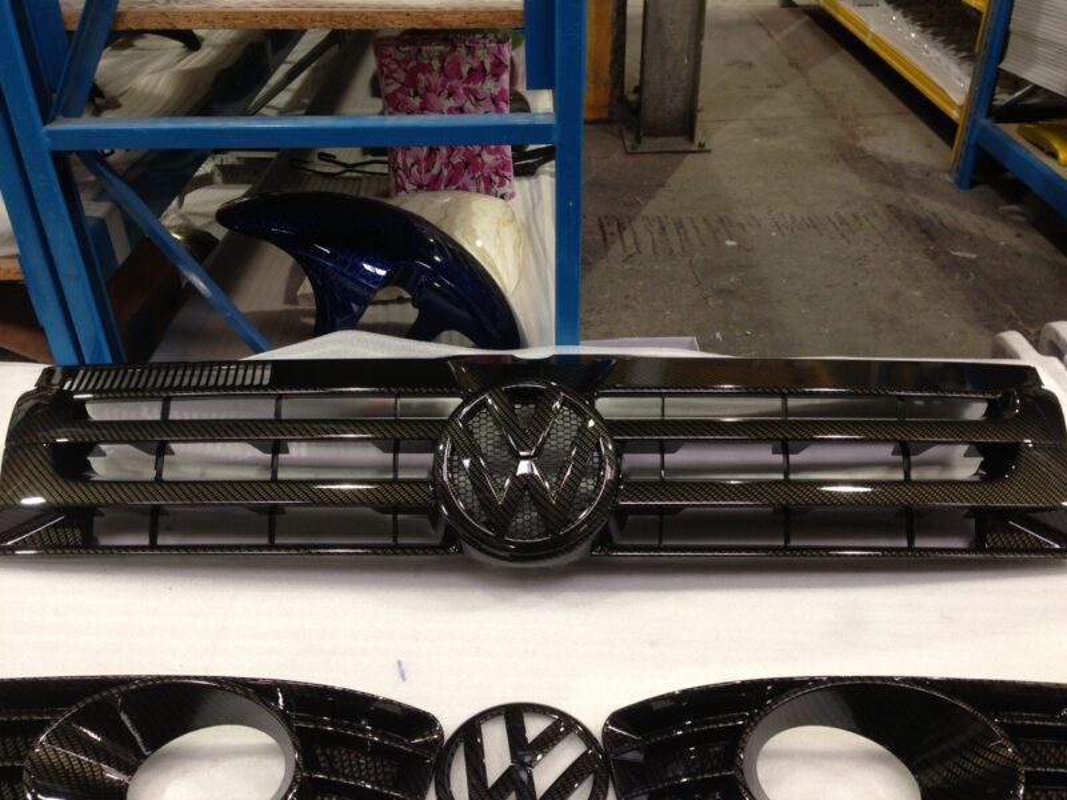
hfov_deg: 55.4
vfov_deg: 42.9
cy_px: 400
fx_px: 1017
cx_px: 534
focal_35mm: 33
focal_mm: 4.13
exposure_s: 1/20
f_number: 2.4
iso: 100
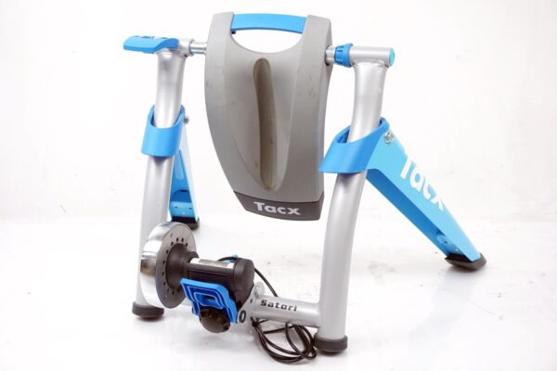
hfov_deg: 36.9
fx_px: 835
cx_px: 278
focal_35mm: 54
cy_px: 186
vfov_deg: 25.1
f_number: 5.6
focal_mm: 36
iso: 1600
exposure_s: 1/80
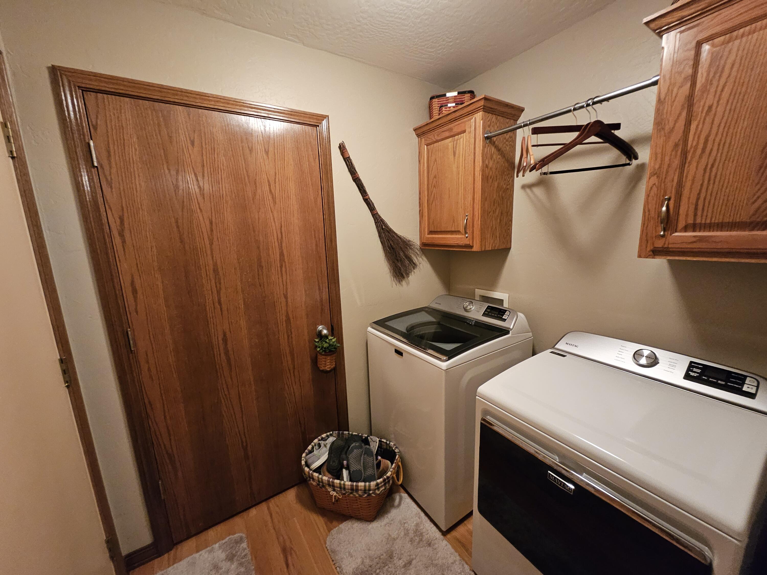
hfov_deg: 106.2
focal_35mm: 13
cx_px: 384
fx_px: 288
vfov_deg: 89.9
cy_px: 288
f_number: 2.2
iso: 500
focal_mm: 1.74
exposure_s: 1/30
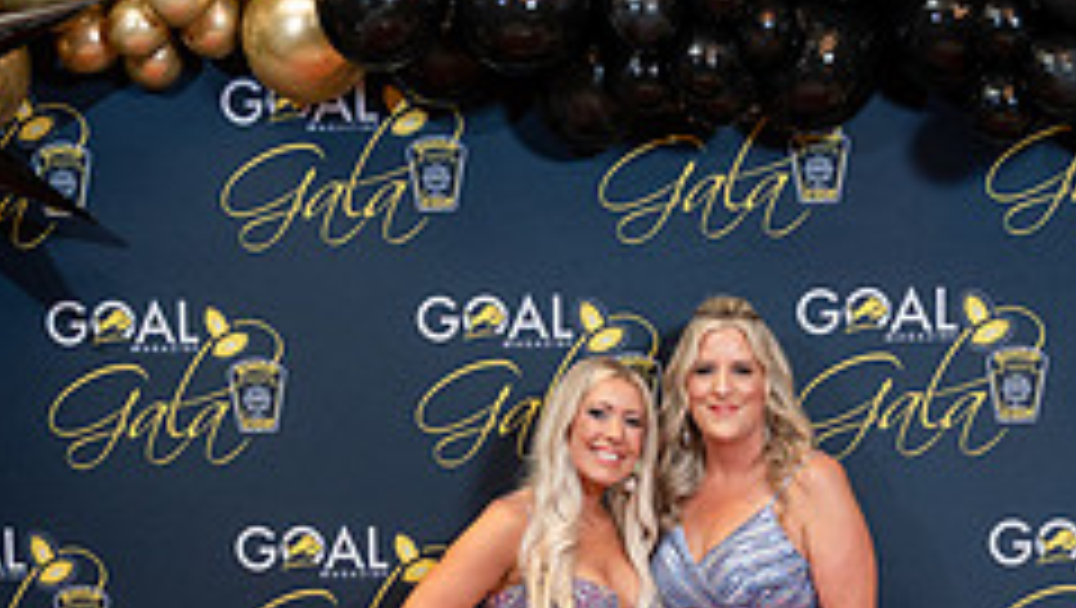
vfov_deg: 16.3
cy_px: 571
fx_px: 2085
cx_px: 584
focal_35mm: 73
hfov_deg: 28.9
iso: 1000
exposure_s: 1/200
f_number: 2.8
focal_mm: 28
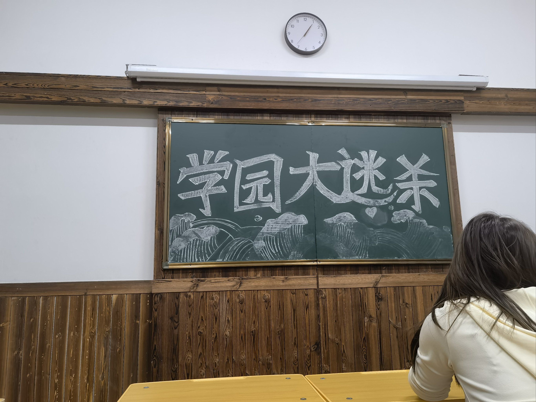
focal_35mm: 27
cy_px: 201
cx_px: 268
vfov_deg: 51.4
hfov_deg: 65.3
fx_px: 418
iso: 160
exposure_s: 1/50
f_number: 1.8
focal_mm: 5.54
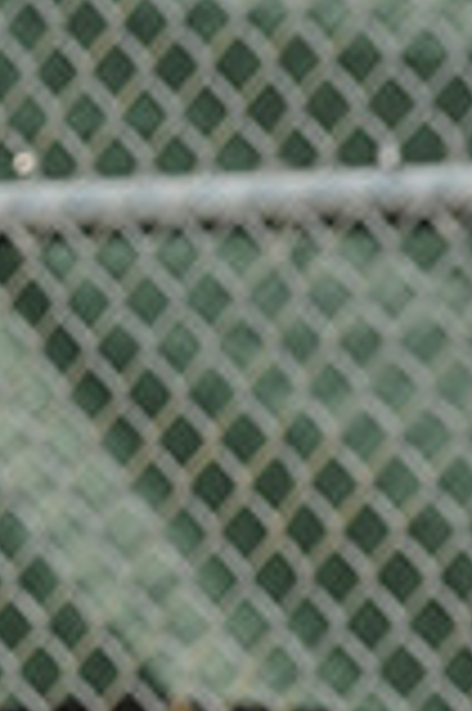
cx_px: -701
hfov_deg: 1.9
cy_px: 518
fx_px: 14505
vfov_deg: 2.8
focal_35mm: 736
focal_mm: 200
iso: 400
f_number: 7.1
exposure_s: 1/1600
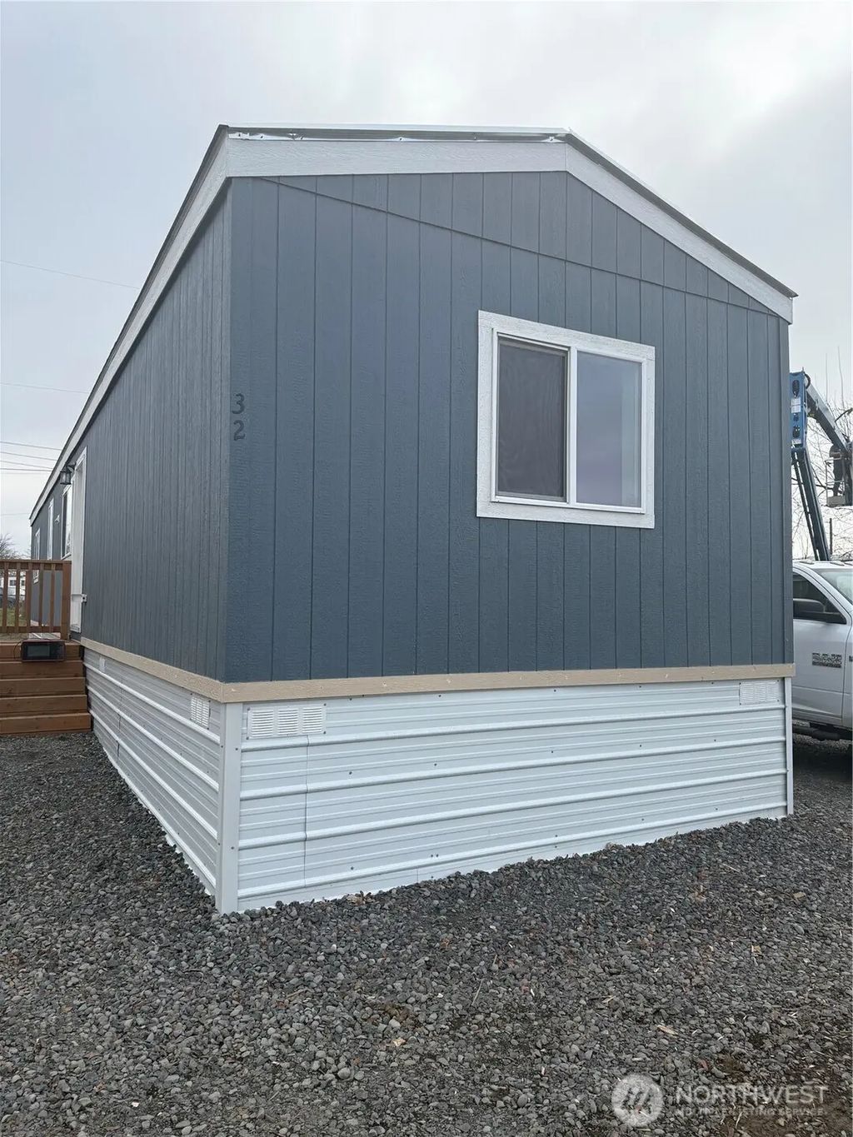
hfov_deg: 56.8
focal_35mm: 24
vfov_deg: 71.6
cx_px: 426
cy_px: 568
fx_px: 788
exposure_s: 1/2169
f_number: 1.78
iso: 100
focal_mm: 6.76
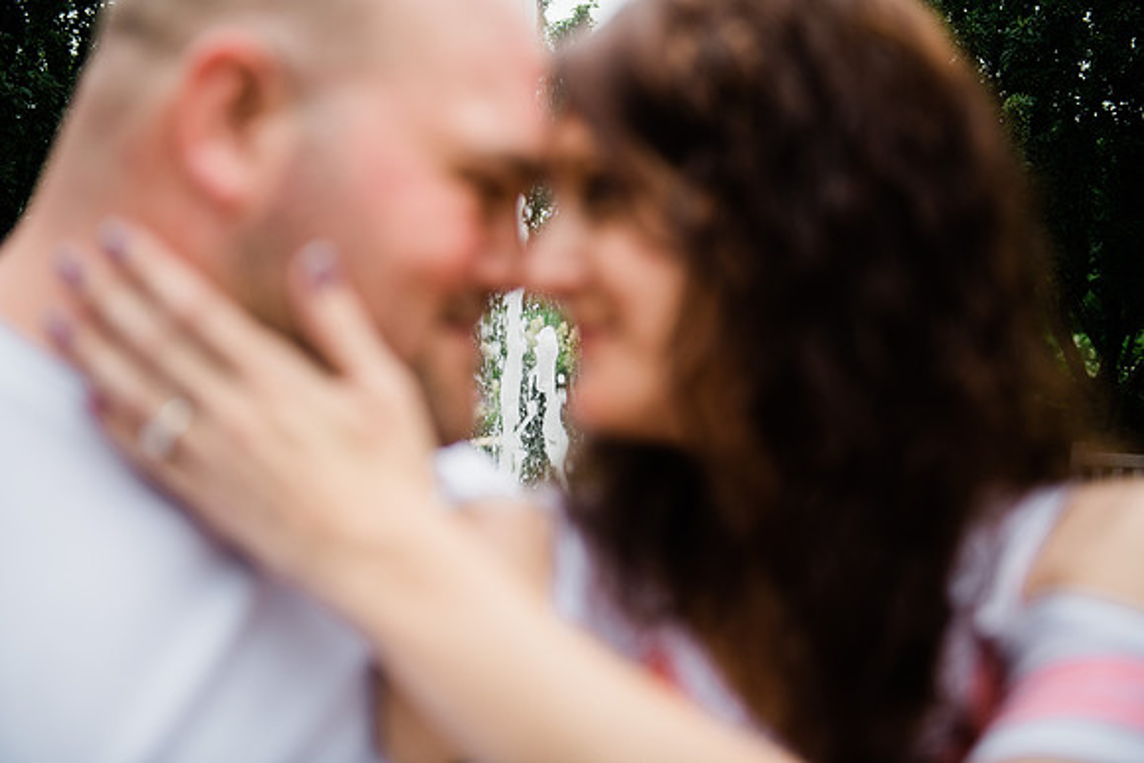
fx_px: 1526
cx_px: 572
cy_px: 382
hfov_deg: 41.1
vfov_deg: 28.1
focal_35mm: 48
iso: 200
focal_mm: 48
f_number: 2.8
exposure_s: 1/160
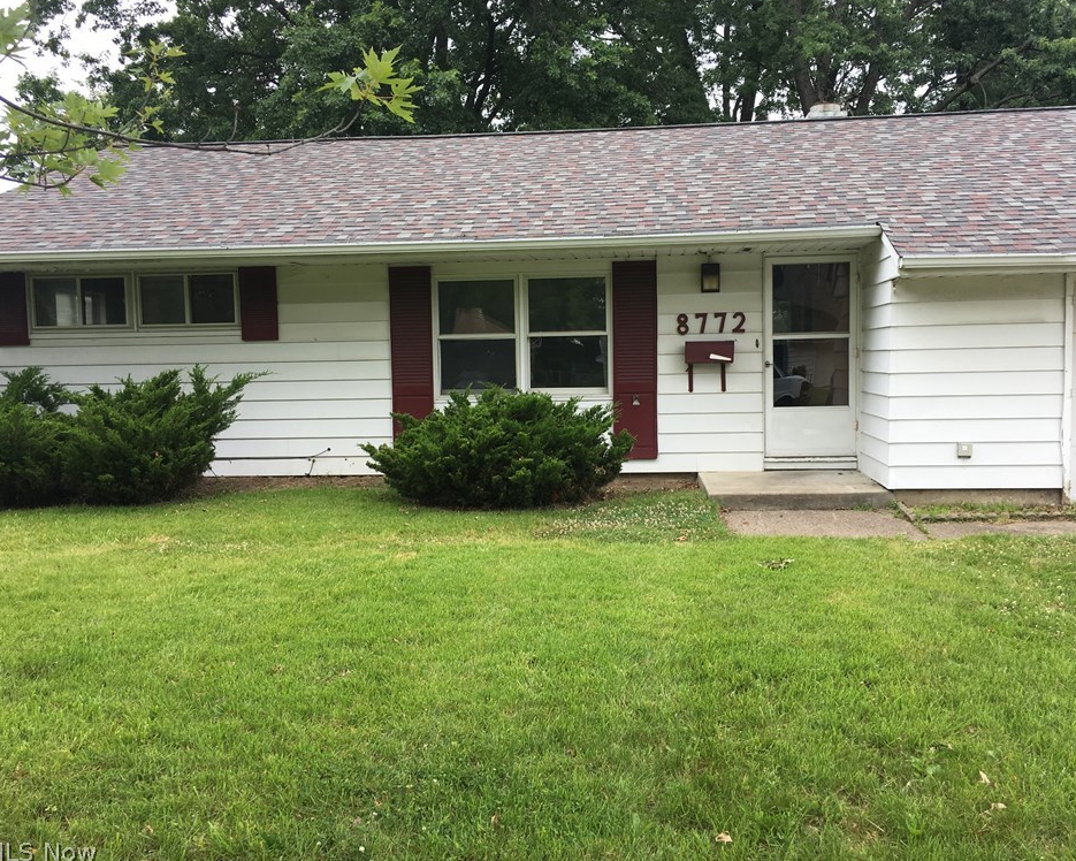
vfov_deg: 47.1
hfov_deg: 57.1
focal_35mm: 31
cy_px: 429
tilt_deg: -6.3
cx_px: 566
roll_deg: +0.3
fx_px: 987
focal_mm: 4.15
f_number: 2.2
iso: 25
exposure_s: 1/237
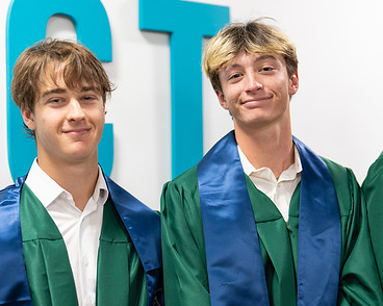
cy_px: 181
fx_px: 838
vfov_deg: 20.7
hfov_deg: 25.7
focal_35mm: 74
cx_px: 159
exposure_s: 1/320
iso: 500
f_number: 1.2
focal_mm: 50
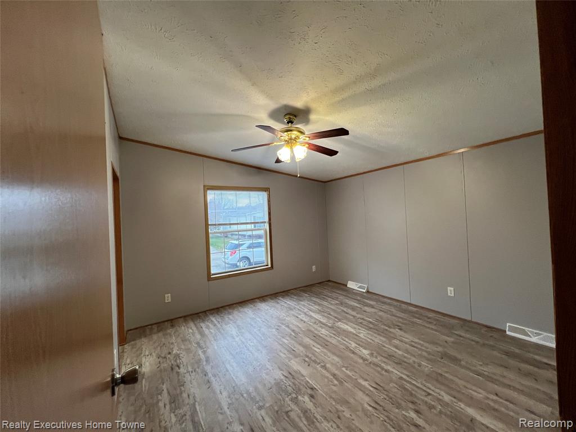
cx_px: 288
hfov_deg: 106.2
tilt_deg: +0.4
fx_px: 216
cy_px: 216
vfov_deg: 89.9
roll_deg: +2.5
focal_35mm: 13
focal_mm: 1.57
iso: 200
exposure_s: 1/120
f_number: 1.8
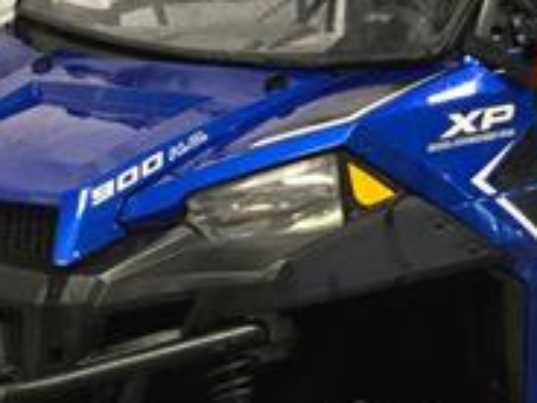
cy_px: 190
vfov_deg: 13.7
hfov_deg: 18.0
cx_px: 441
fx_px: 1675
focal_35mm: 108
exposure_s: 1/30
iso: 64
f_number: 2.4
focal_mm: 3.3
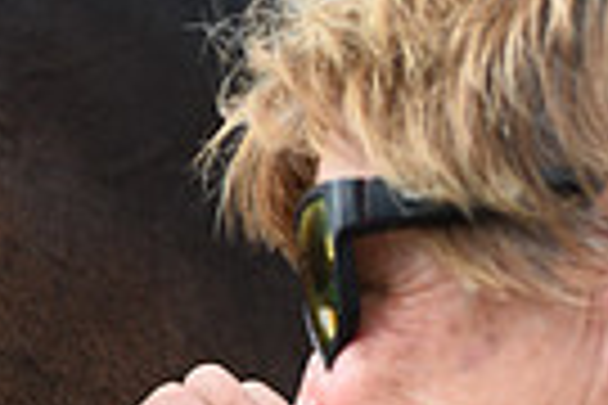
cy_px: 216
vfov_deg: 4.6
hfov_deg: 6.6
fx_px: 5066
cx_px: -640
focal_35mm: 300
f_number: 5
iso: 320
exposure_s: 1/1000
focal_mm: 70
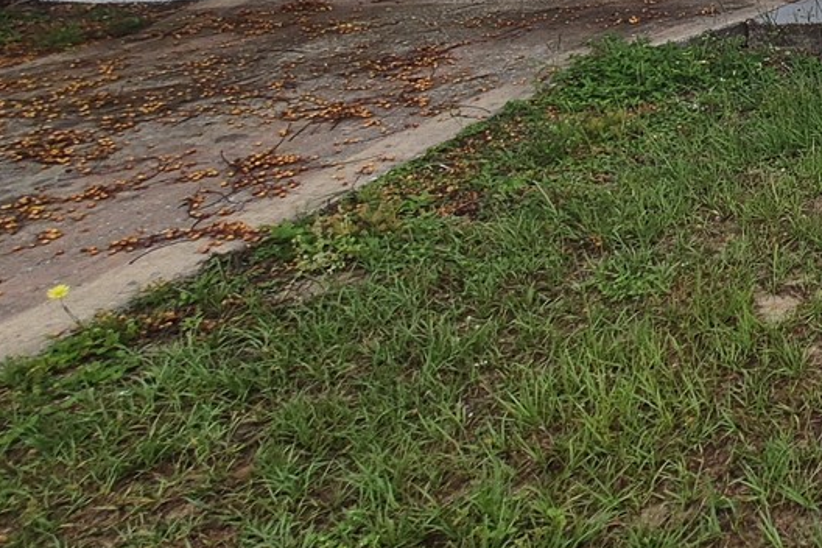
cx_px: 1193
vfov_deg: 28.7
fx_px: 936
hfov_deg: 30.3
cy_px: -95
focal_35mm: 41
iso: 40
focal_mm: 1.74
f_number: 2.2
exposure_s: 1/878
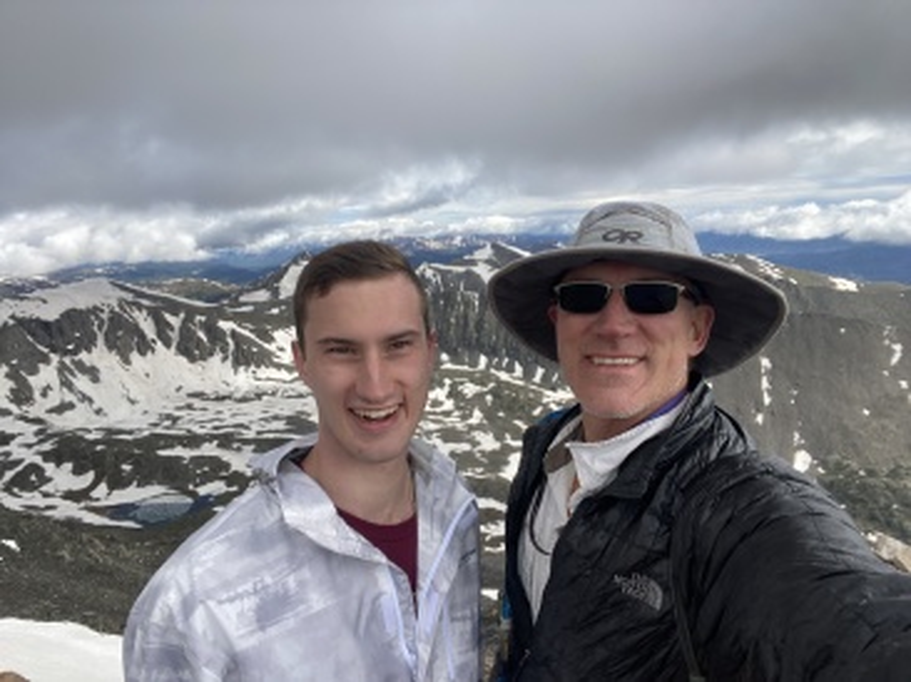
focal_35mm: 23
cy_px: 341
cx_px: 456
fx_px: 605
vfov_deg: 58.8
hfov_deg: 74.0
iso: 25
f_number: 2.2
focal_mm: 2.71
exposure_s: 1/510
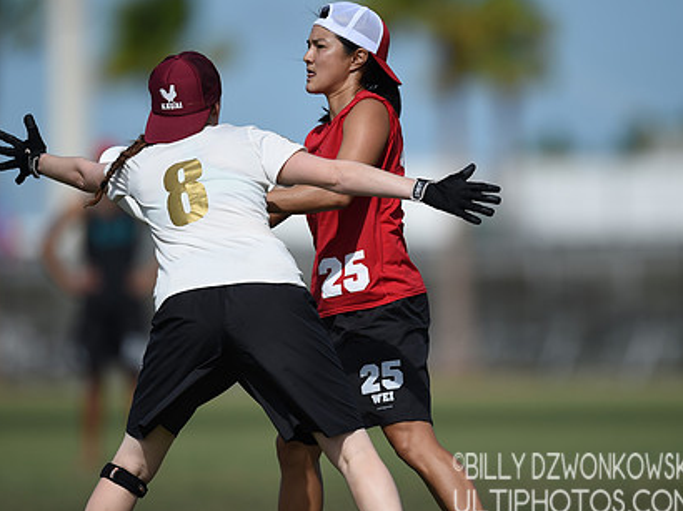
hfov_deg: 3.6
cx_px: 346
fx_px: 10727
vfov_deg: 2.7
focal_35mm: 544
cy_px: 213
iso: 200
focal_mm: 400
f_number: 2.8
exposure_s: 1/8000
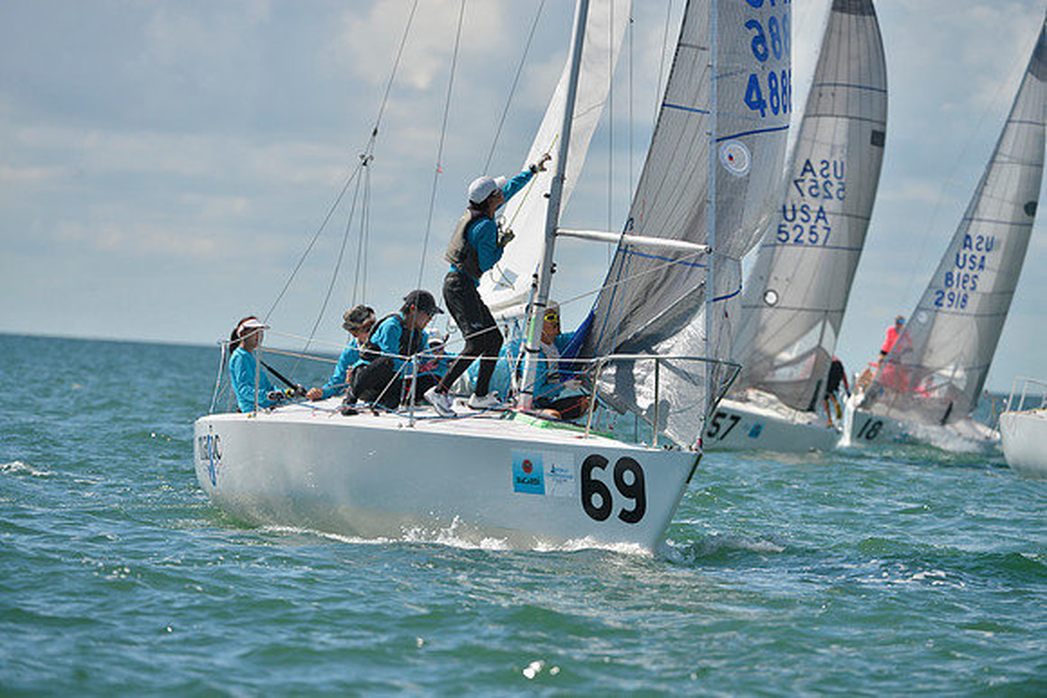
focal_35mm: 340
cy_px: 349
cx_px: 524
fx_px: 9890
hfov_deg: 6.1
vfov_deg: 4.0
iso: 200
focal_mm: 340
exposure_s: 1/1250
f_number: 6.3
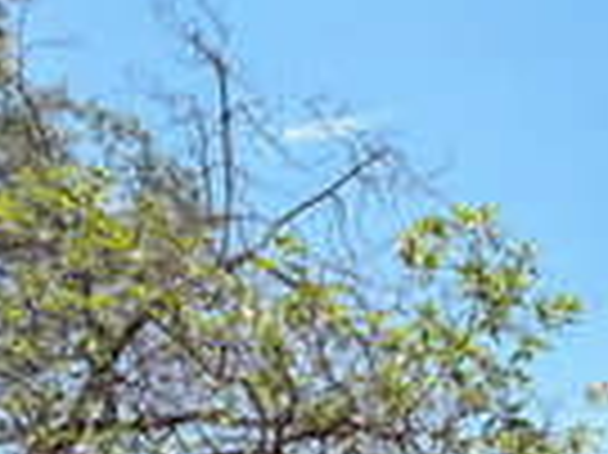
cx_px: 572
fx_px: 930
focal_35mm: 53
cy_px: 634
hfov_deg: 33.8
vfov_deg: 23.4
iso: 25
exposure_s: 1/770
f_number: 2.2
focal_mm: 2.22
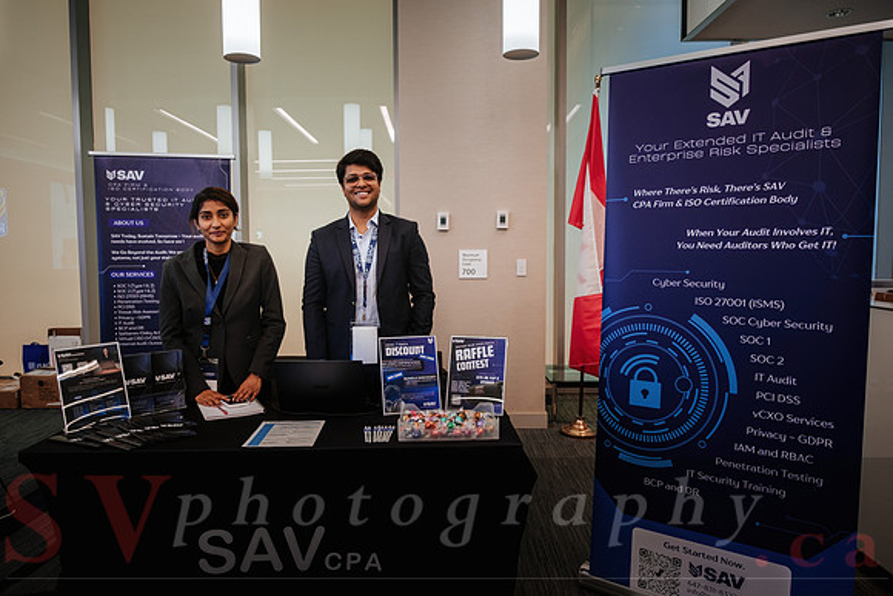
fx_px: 595
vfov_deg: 53.2
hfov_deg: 73.7
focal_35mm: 24
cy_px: 298
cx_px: 446
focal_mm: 16
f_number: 2.8
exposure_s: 1/60
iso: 800
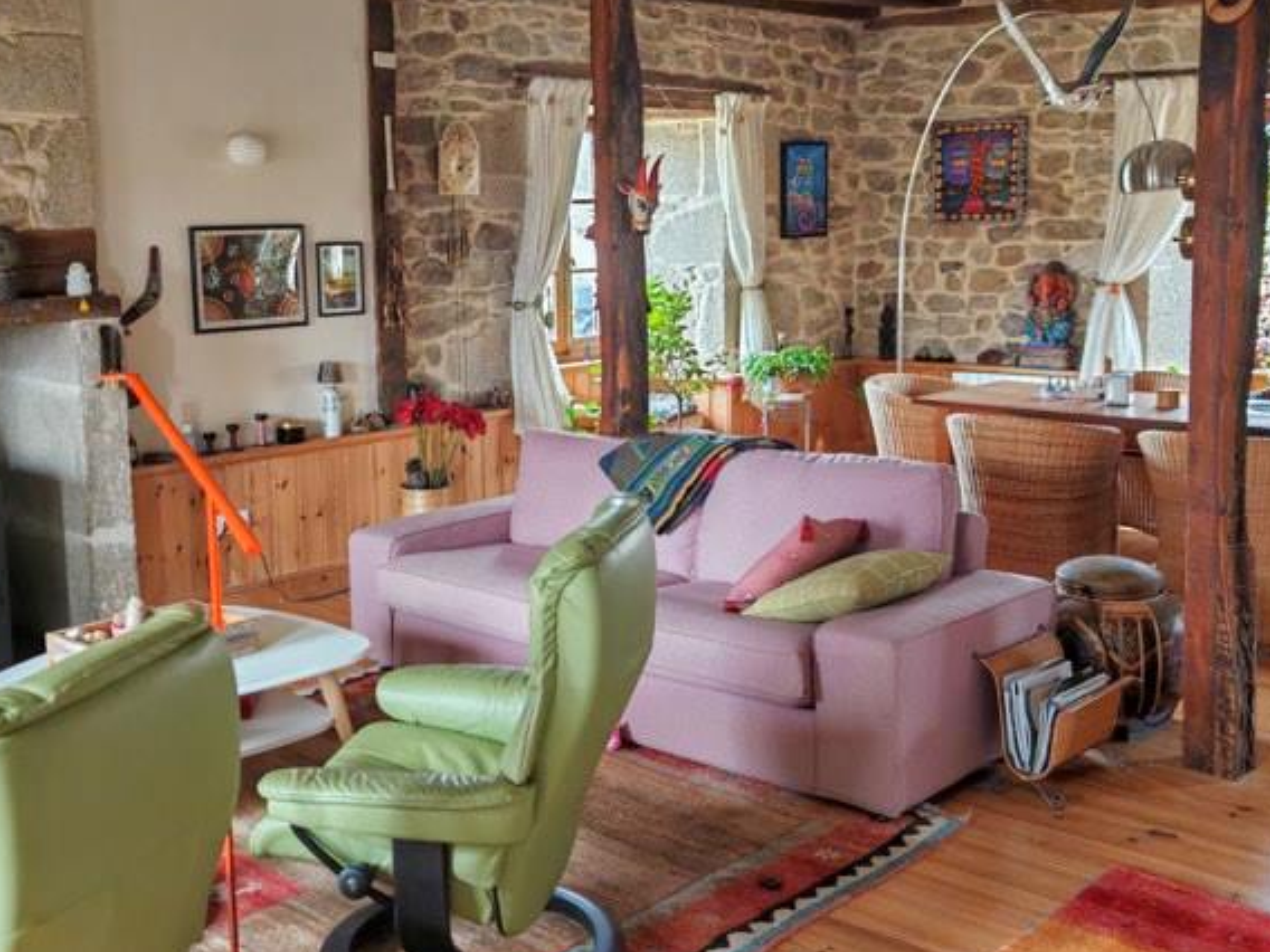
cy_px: 400
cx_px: 584
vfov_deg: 37.6
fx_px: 1394
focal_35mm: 38
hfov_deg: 48.9
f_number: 1.4
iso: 160
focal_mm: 6.83
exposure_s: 1/100
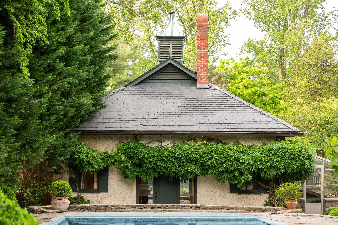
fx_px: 657
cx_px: 169
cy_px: 112
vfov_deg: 19.4
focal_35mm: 70
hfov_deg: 28.9
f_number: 4
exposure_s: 1/125
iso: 250
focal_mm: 70
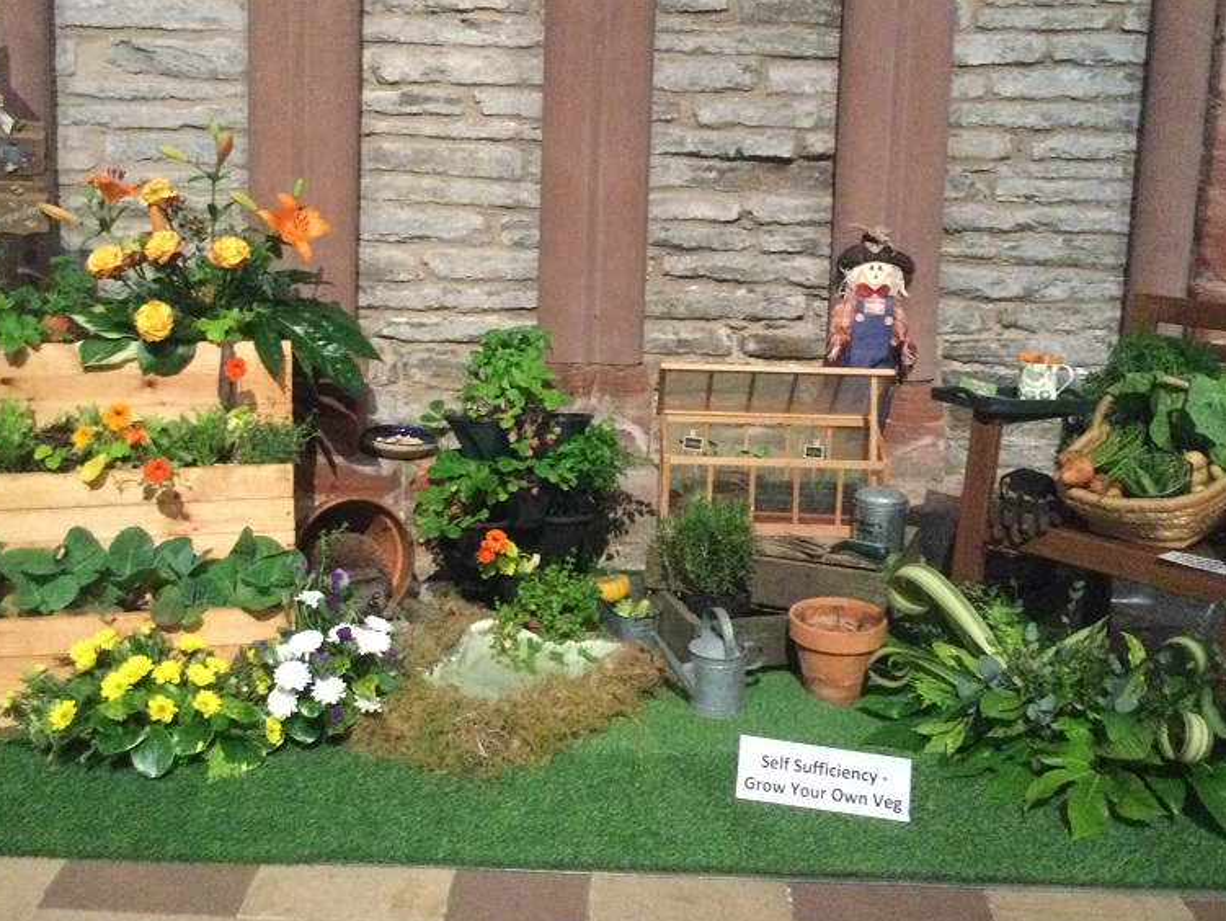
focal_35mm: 44
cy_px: 335
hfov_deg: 42.9
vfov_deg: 32.7
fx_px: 1559
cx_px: 615
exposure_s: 1/17
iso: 320
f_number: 2.4
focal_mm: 3.3
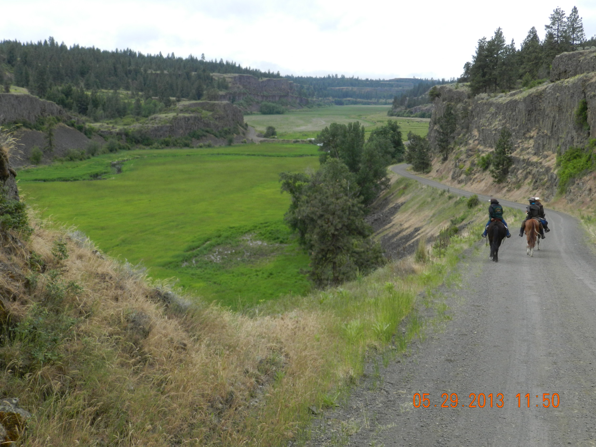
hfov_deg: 41.2
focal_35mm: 46
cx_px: 298
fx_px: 792
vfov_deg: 31.5
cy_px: 224
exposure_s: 1/800
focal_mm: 8.1
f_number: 4.2
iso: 160
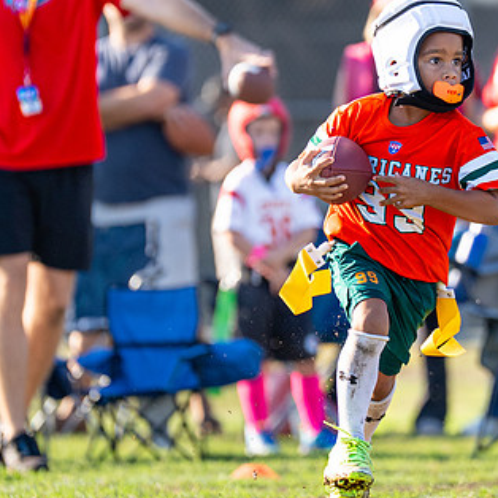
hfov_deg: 2.6
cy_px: 205
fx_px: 10954
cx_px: 428
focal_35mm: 673
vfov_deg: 2.6
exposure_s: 1/1600
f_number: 2.8
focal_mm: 200
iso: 250
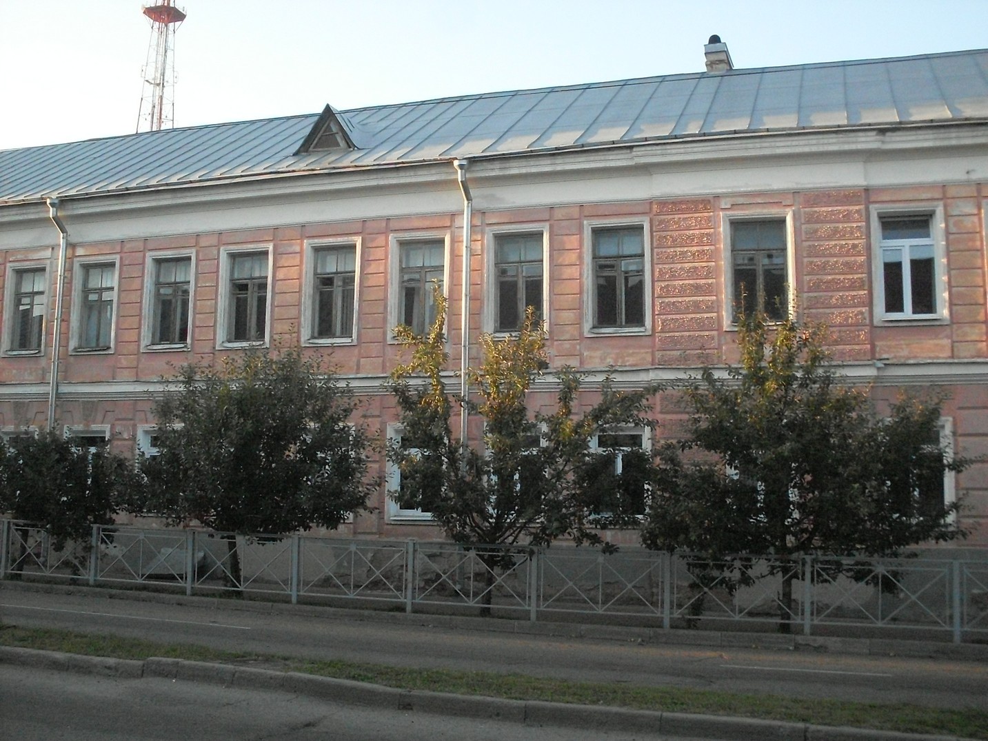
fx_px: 1085
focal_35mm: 38
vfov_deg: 37.7
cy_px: 370
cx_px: 494
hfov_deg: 49.0
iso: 400
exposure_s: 1/90
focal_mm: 6.3
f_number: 8.4
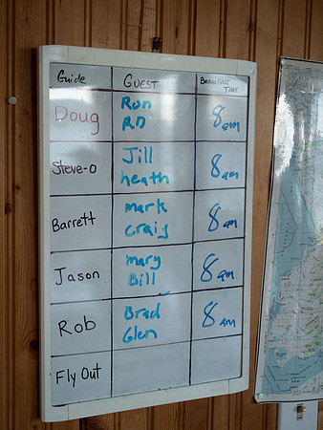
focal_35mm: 50
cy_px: 215
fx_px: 621
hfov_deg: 29.1
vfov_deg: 38.2
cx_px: 162
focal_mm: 25
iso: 400
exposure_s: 1/60
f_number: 5.6
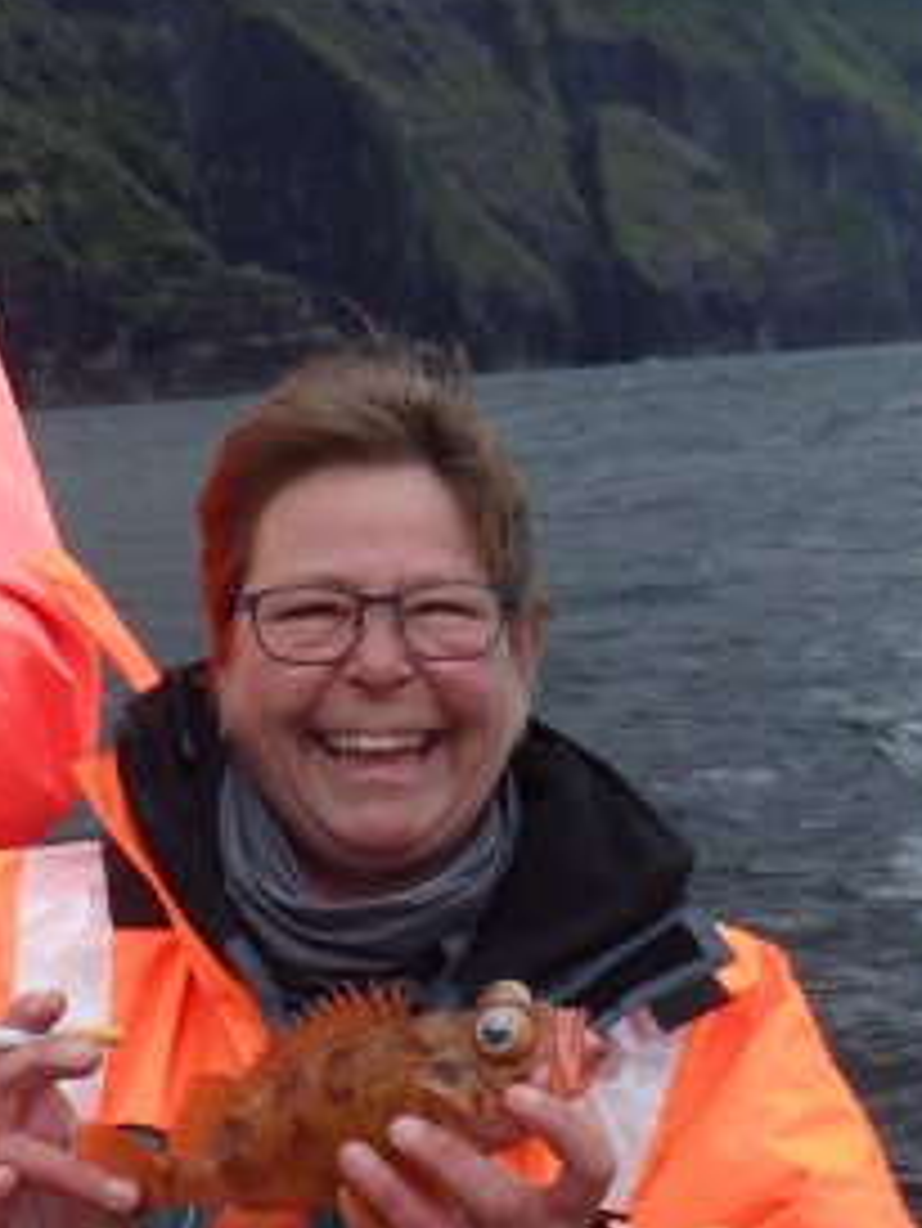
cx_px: 504
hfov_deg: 35.1
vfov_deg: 45.7
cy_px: 585
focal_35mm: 41
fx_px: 1455
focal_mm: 5
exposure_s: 1/500
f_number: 3.9
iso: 125
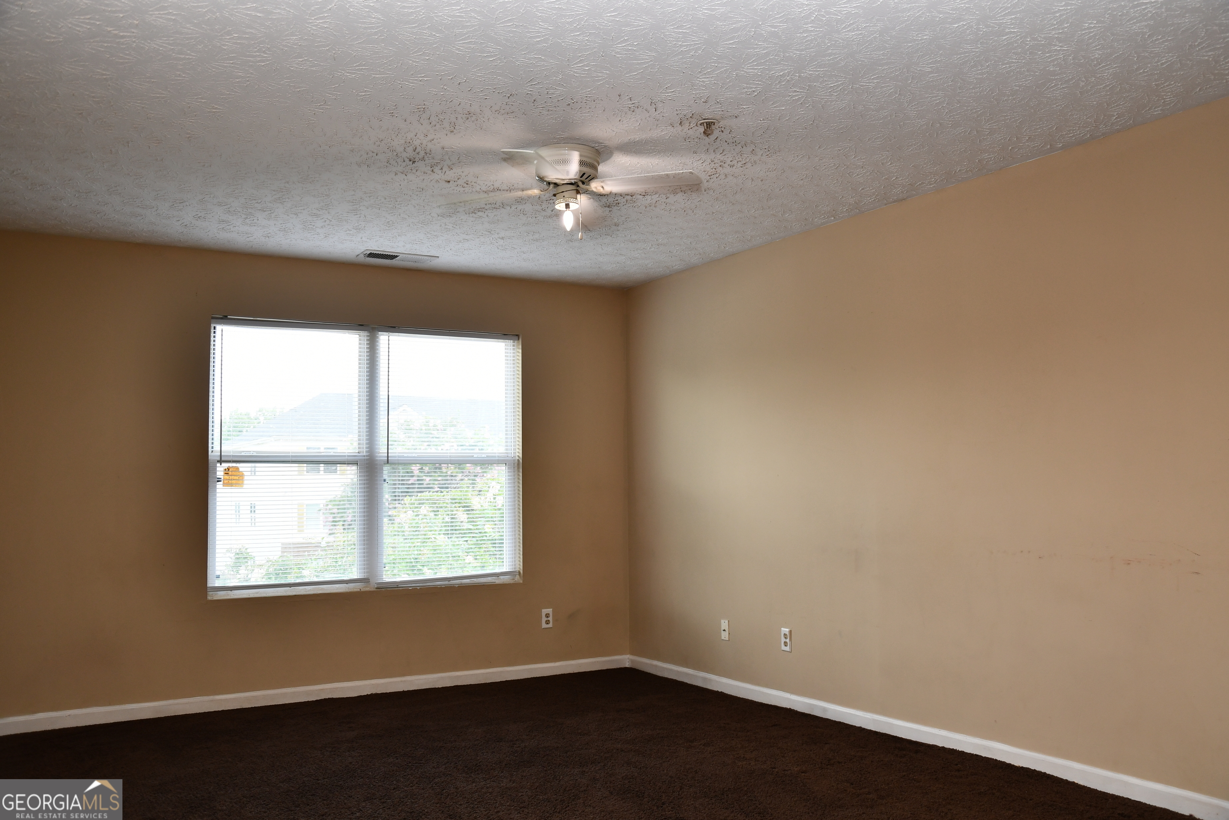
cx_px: 614
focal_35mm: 31
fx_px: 1058
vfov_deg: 42.3
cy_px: 410
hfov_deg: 60.3
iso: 200
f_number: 4
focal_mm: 21
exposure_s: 1/60
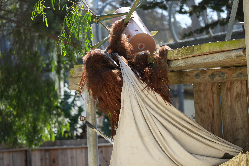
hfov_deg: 12.2
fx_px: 1162
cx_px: 124
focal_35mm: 168
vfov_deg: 8.2
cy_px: 83
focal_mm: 168
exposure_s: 1/400
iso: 250
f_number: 4.5
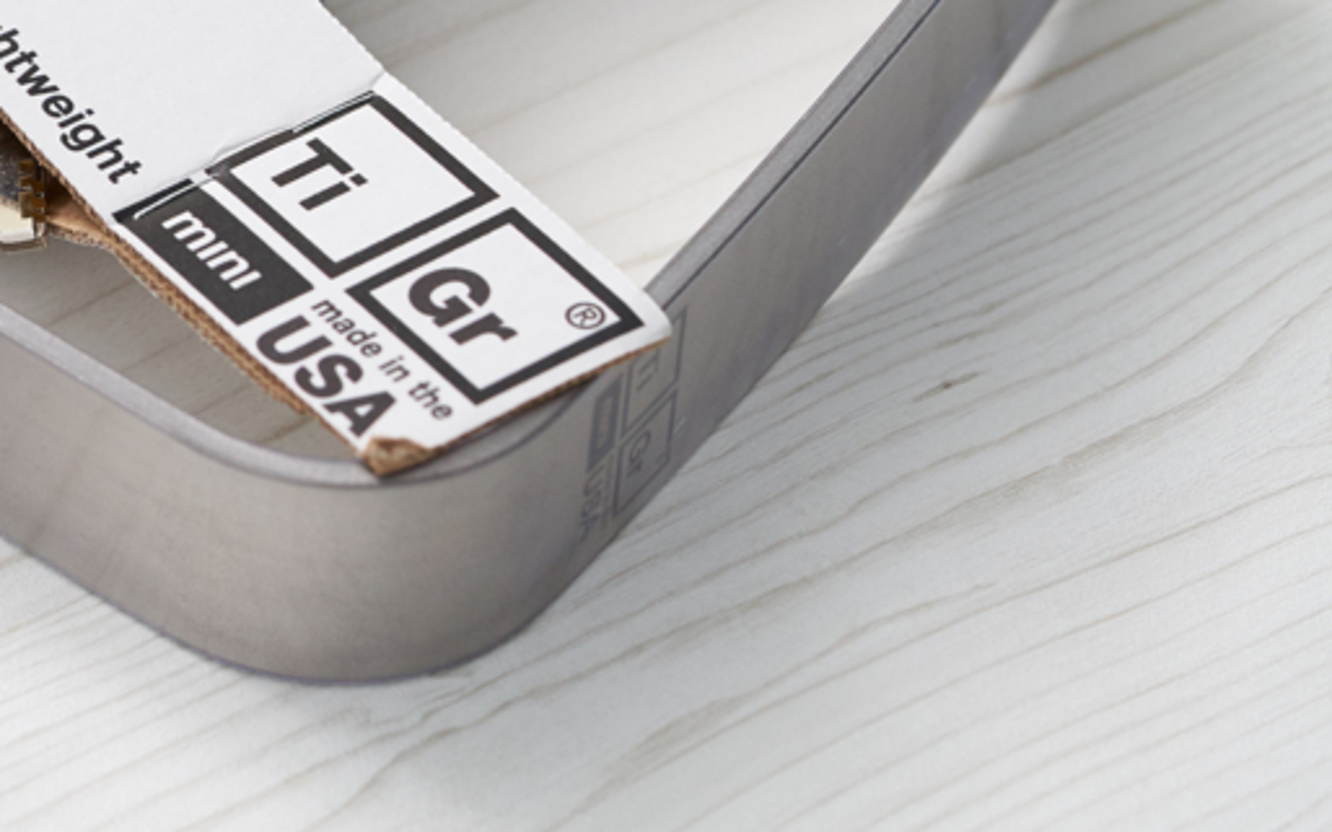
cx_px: 60
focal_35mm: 183
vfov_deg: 7.1
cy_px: 21
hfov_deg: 11.4
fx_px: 6642
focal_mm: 90
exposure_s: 1/13
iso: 1000
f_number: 5.6
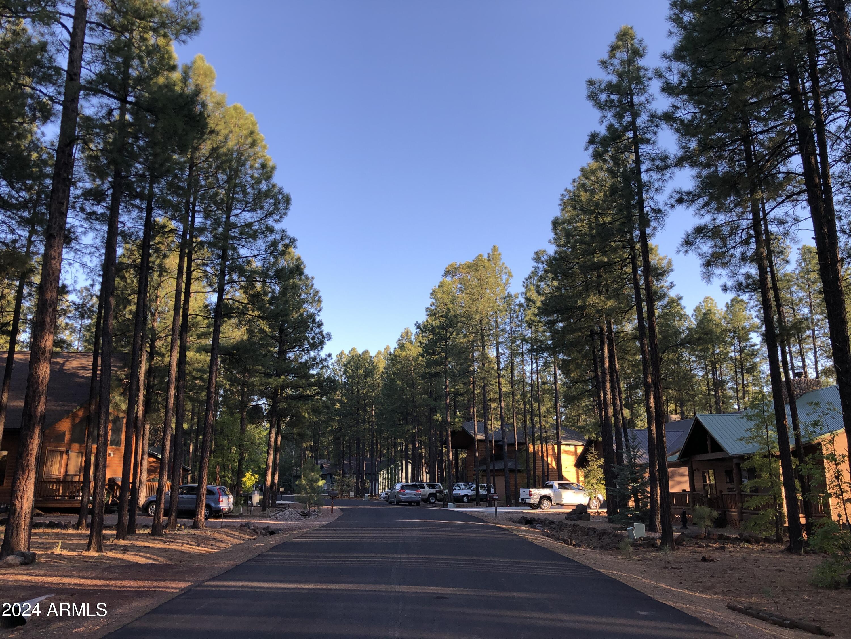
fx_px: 688
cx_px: 426
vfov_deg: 49.7
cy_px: 320
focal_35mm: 28
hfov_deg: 63.4
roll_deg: +0.8
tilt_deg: +14.7
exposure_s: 1/306
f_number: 1.8
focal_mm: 4
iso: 20
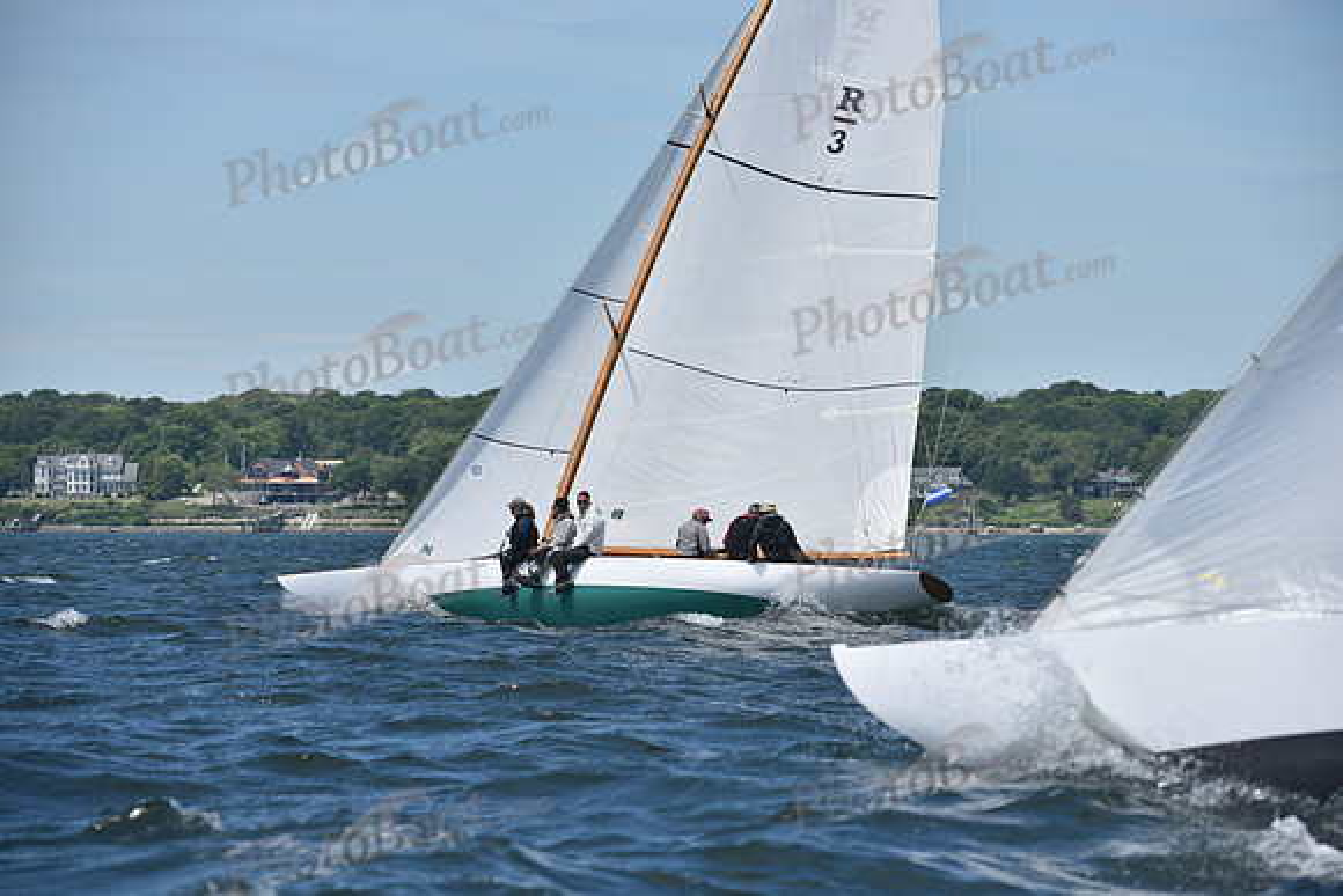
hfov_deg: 10.3
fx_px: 7463
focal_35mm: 200
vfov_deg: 6.9
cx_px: 672
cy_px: 448
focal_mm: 200
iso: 250
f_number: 5.6
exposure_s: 1/1600
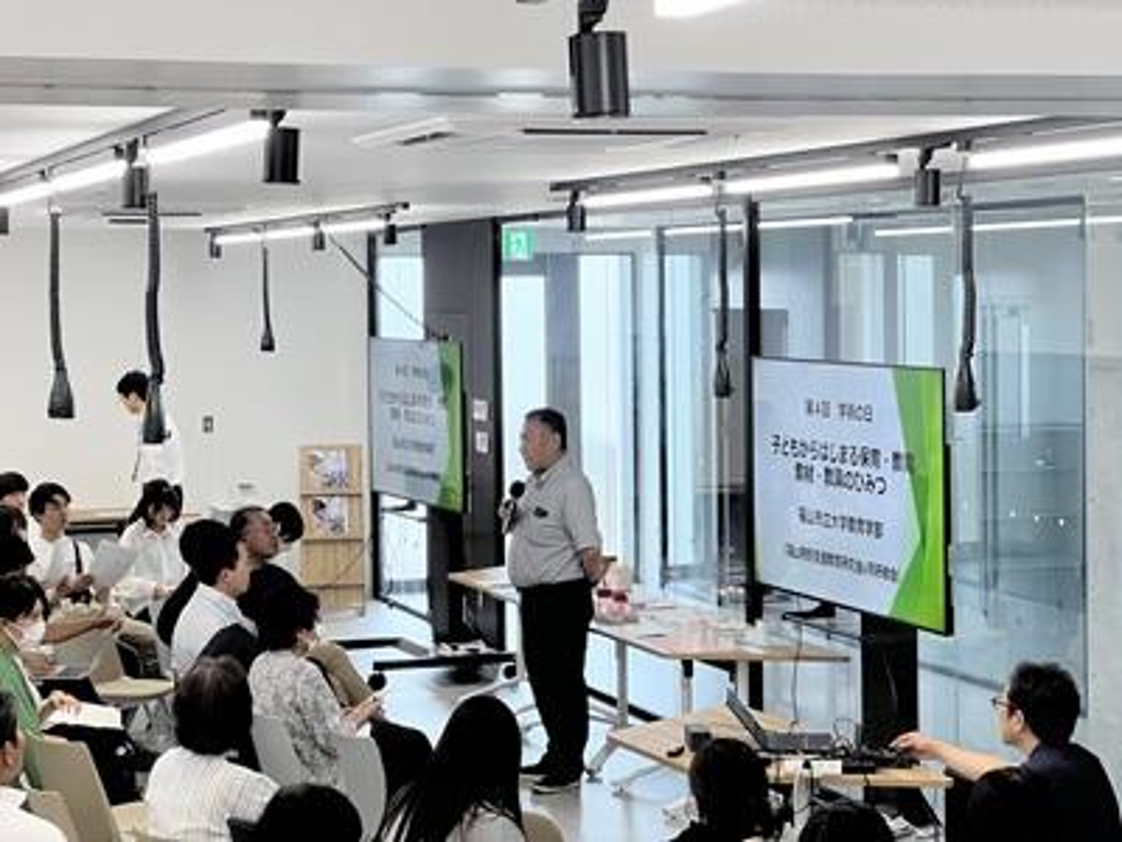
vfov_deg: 19.1
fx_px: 2496
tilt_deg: -3.0
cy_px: 421
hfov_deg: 25.3
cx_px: 561
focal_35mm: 77
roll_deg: +0.4
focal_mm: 9
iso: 100
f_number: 2.8
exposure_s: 1/120
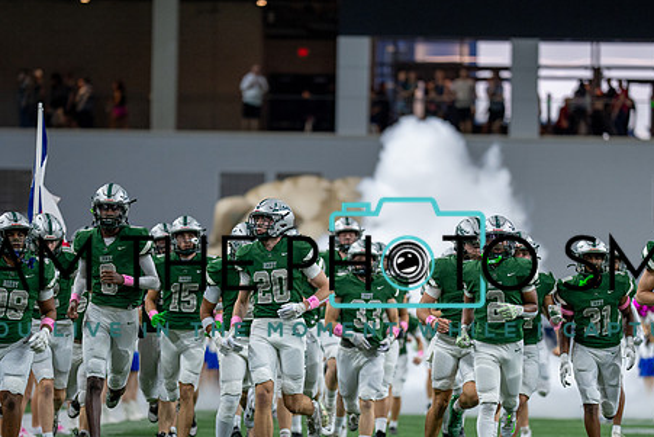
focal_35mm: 200
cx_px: 310
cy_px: 302
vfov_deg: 6.9
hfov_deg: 10.3
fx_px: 3634
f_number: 1.8
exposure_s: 1/1250
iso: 1250
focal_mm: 135
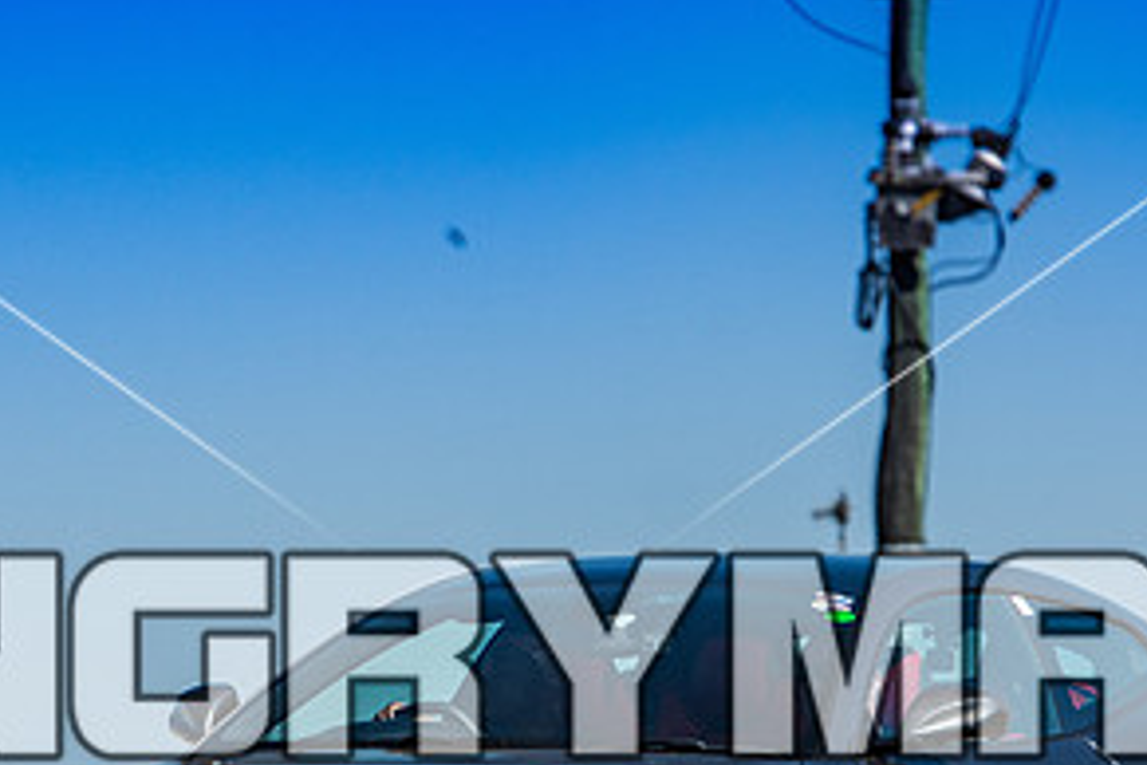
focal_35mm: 508
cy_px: 657
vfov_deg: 2.7
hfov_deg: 4.1
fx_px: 16184
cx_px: 505
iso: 100
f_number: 4.5
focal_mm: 170
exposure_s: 1/2500
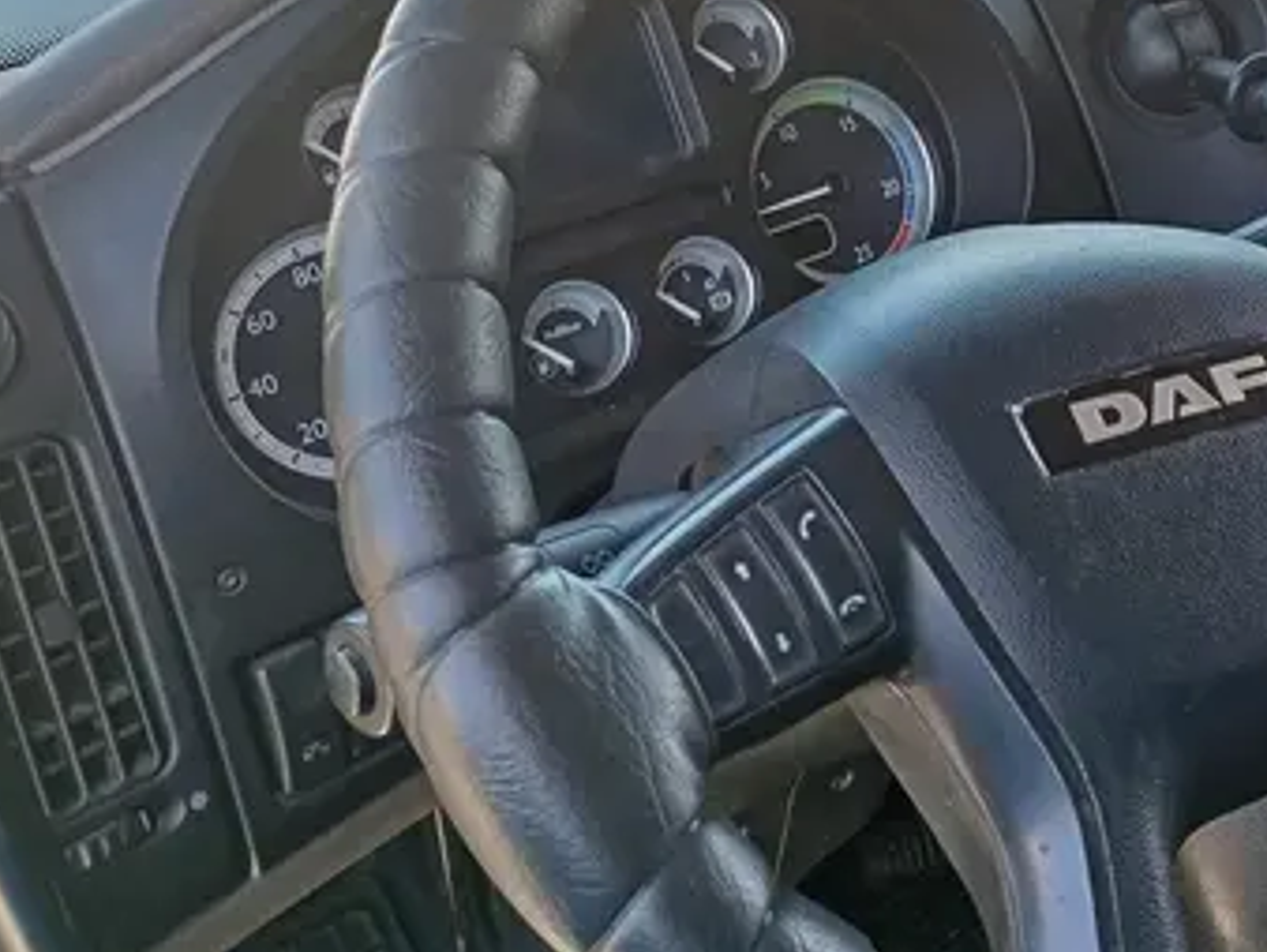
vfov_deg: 30.0
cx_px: 1020
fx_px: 1721
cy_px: 165
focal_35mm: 47
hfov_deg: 38.8
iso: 220
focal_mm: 4.27
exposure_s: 1/60
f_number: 1.8
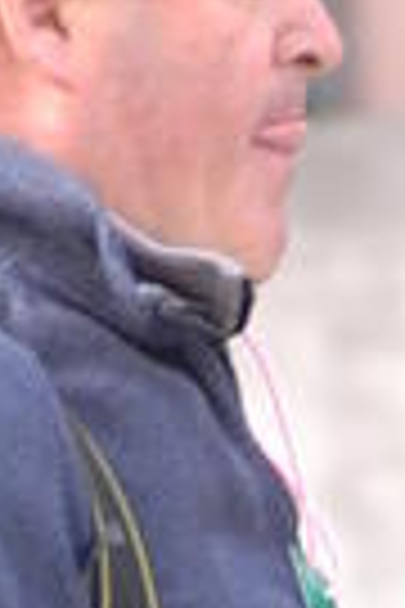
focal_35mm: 818
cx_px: 308
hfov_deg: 1.7
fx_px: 13796
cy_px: 1351
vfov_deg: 2.5
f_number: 4.5
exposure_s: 1/125
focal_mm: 105
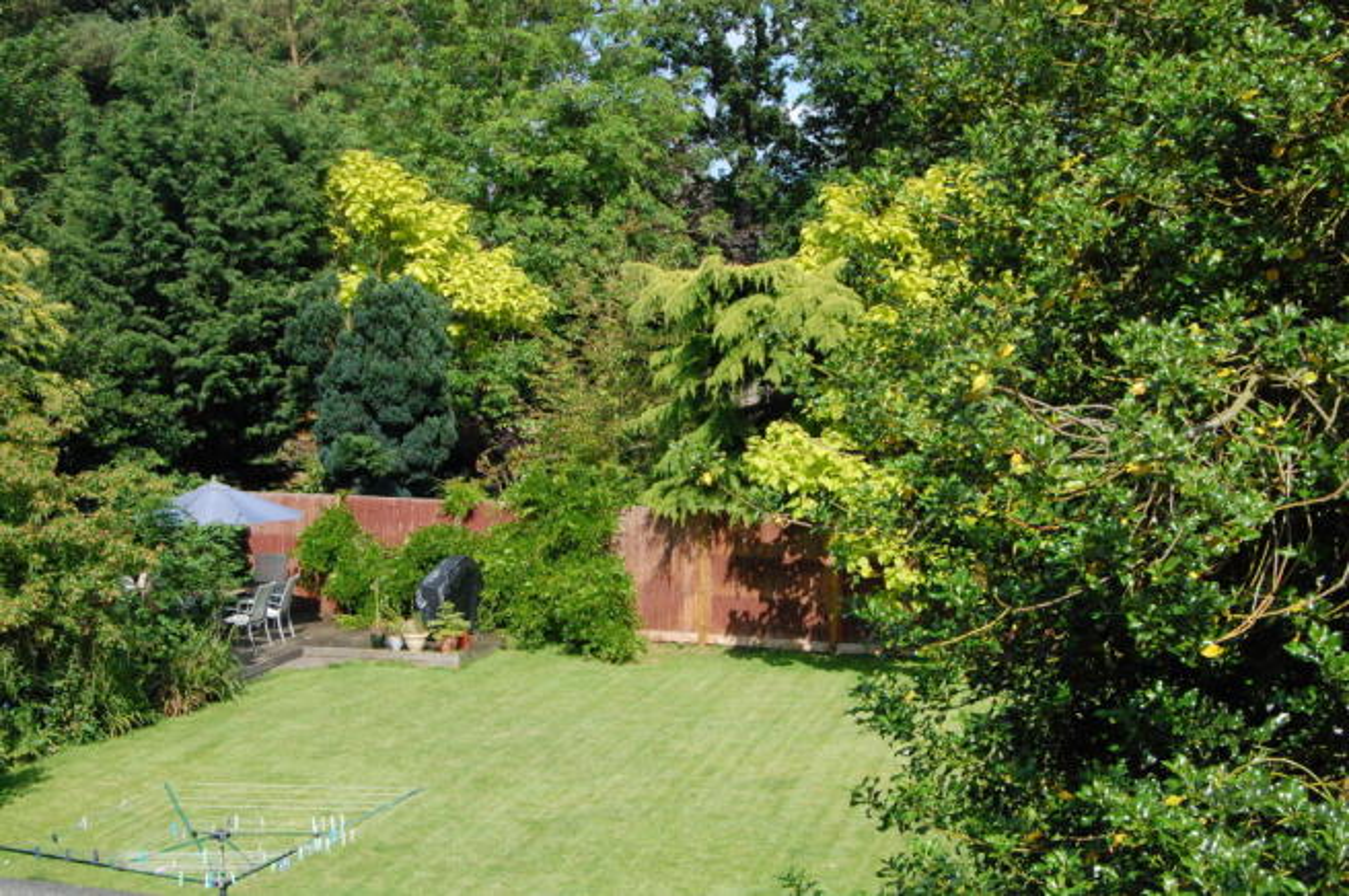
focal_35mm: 46
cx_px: 674
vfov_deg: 28.9
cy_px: 448
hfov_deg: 42.4
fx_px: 1741
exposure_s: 1/640
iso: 1600
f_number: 13
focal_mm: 31
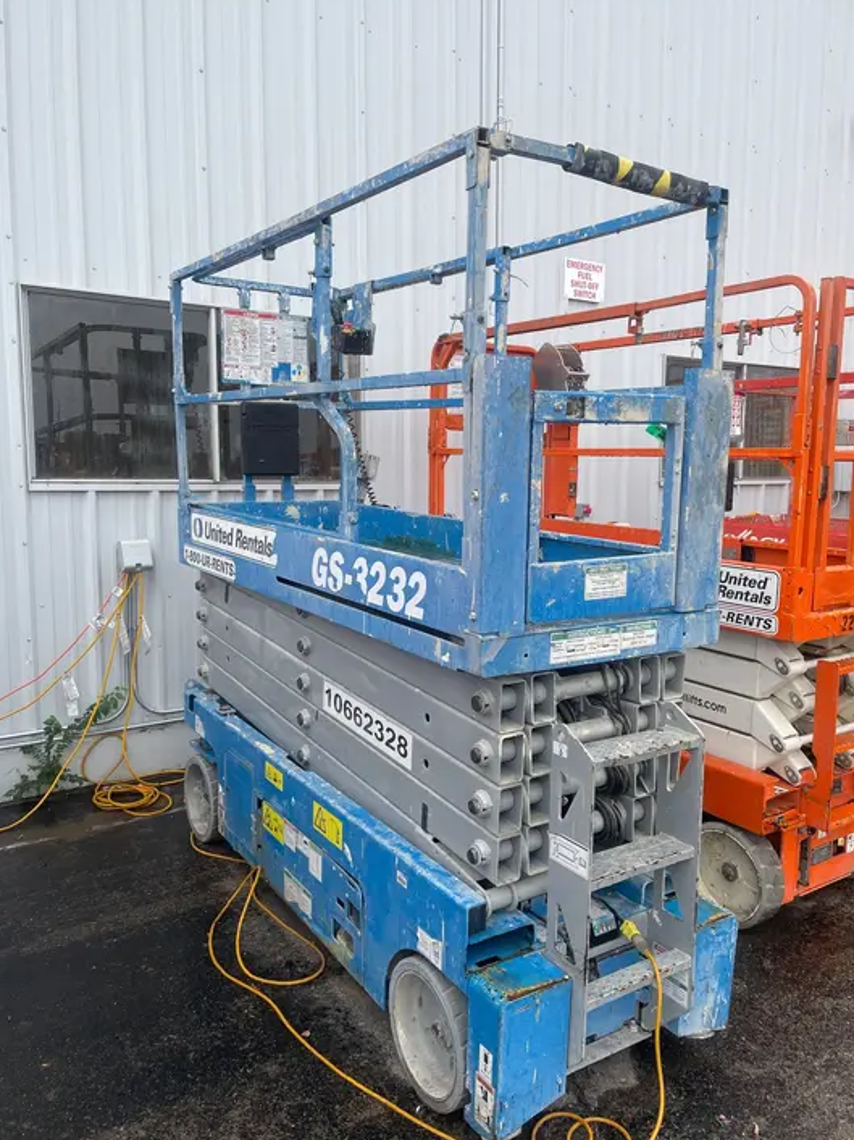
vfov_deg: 65.3
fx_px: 889
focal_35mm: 27
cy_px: 571
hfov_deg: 51.3
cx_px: 431
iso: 32
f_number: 1.6
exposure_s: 1/556
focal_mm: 4.2
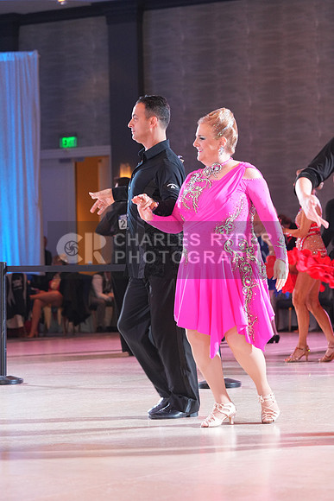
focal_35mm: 121
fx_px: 1683
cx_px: 167
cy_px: 250
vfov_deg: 16.9
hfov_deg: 11.3
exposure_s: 1/250
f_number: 4.5
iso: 2500
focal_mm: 121
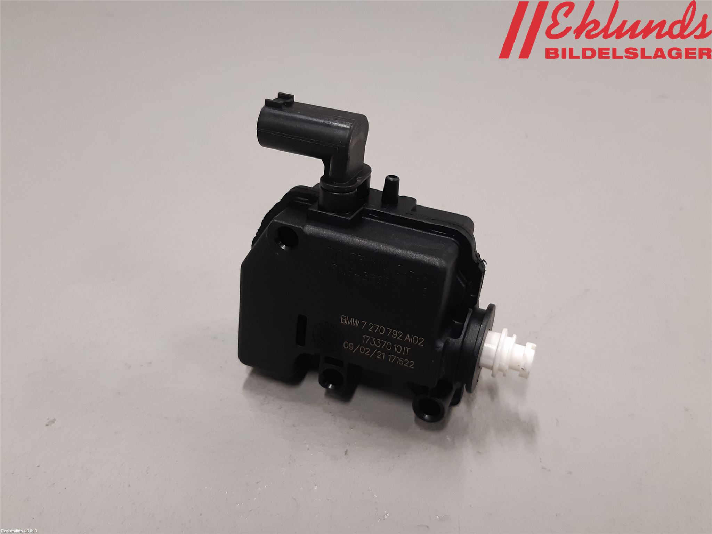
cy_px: 267
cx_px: 356
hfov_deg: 67.3
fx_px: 535
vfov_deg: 53.1
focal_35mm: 26
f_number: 1.7
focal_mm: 3.93
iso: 125
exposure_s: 1/50
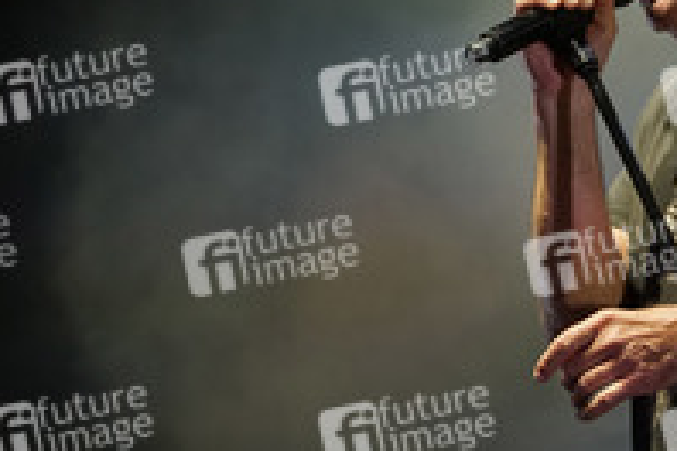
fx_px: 5171
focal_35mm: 275
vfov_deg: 5.0
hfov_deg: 7.5
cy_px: 0
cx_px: 658
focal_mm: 121
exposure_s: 1/1600
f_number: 5.6
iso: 1600
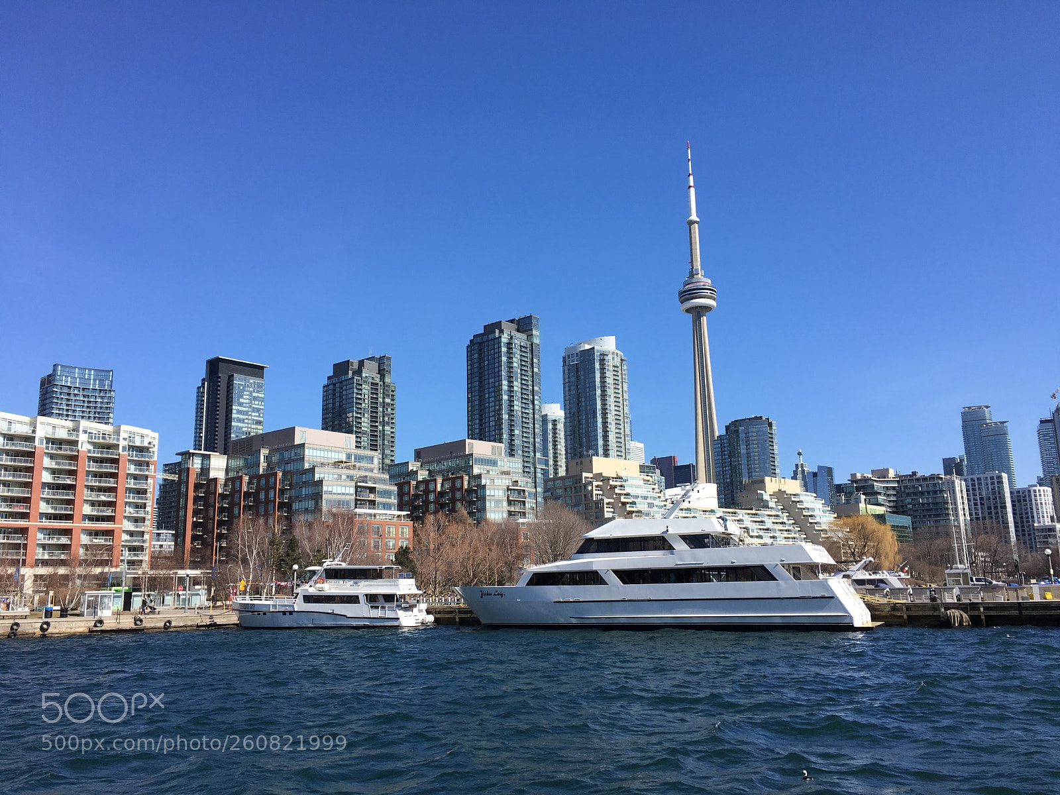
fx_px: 888
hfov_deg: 61.7
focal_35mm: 29
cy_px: 398
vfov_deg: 48.2
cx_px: 530
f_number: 2.2
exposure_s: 1/1479
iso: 25
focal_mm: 4.15
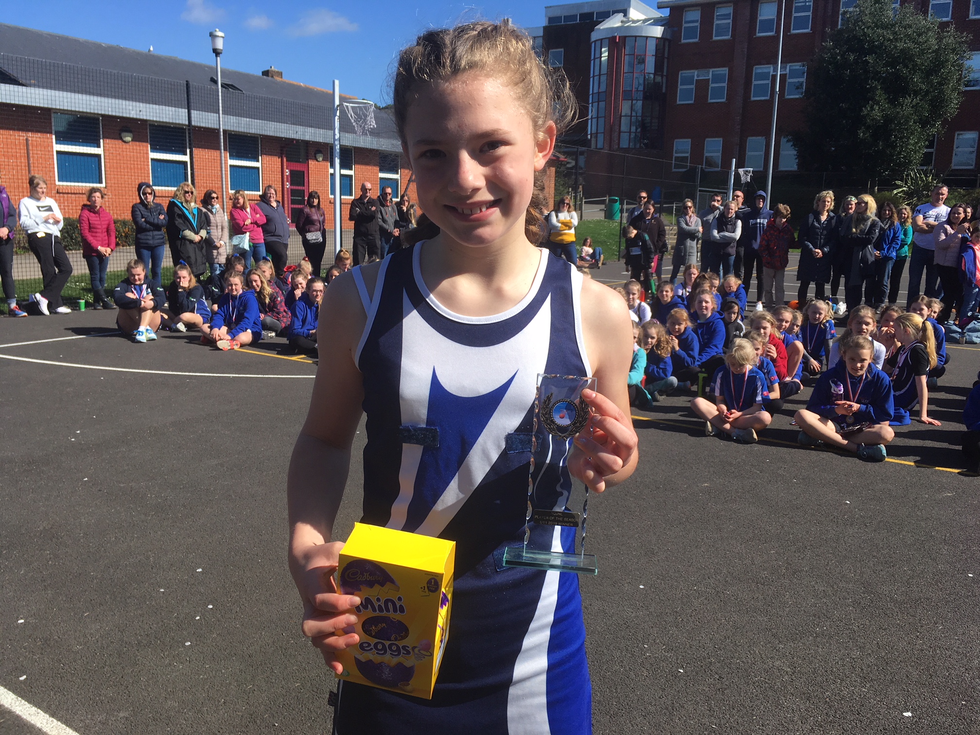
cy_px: 368
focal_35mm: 29
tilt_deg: -9.6
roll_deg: -1.4
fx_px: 821
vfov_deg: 48.2
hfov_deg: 61.7
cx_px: 490
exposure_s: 1/1451
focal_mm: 4.15
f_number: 2.2
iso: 25
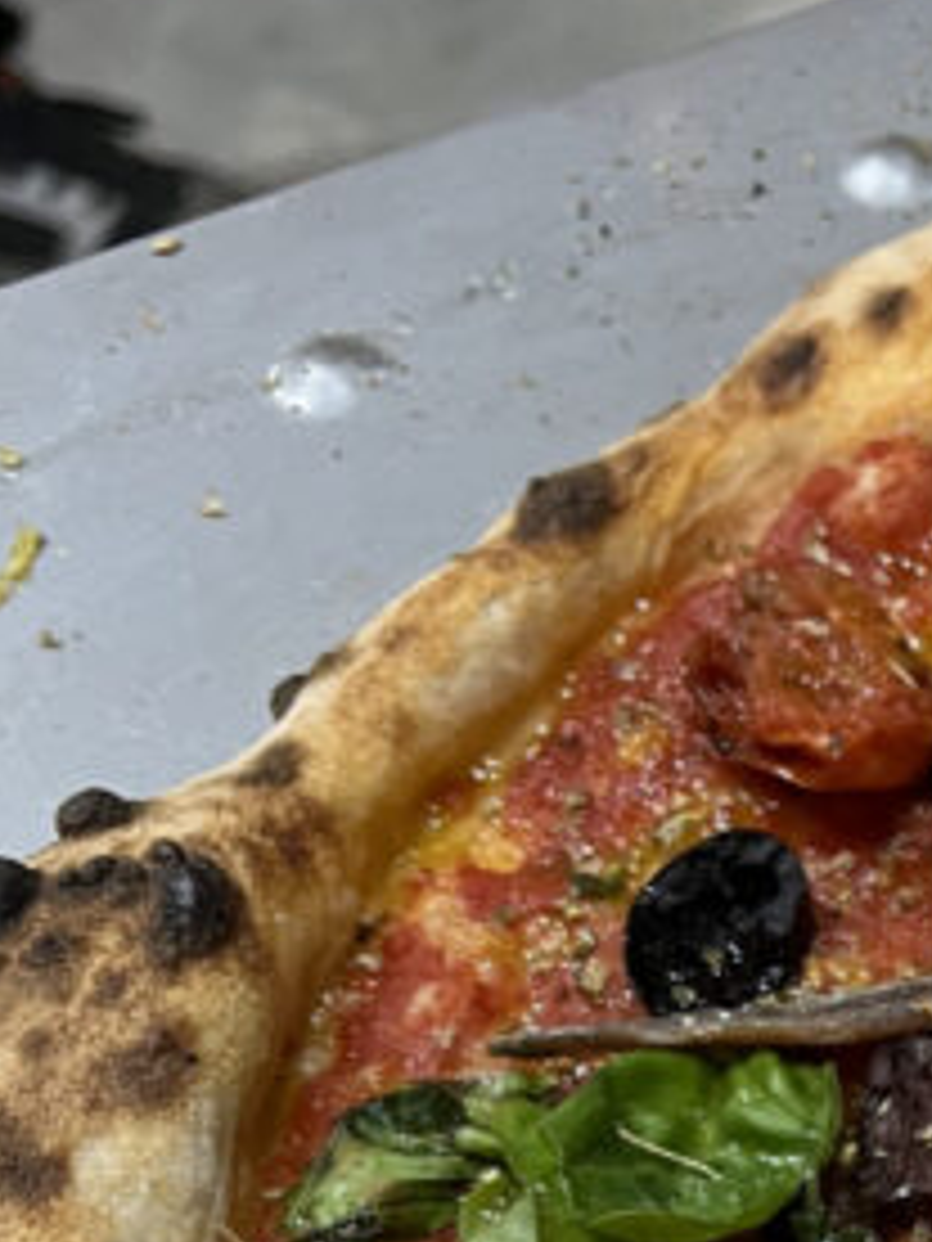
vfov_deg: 20.0
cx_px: 1346
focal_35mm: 88
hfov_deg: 15.6
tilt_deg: -59.4
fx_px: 3159
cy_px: 1708
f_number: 1.6
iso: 160
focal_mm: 5.1
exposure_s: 1/50
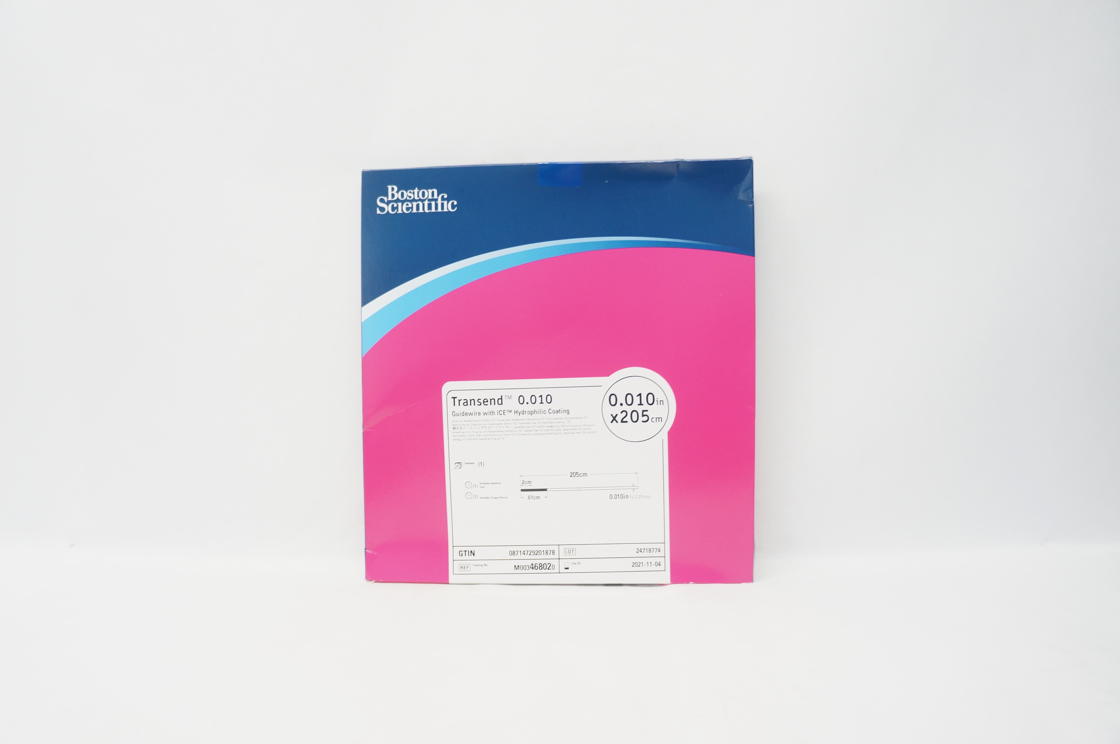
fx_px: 839
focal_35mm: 27
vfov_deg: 47.8
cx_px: 560
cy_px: 372
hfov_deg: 67.4
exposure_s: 1/80
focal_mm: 18
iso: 400
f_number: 3.5
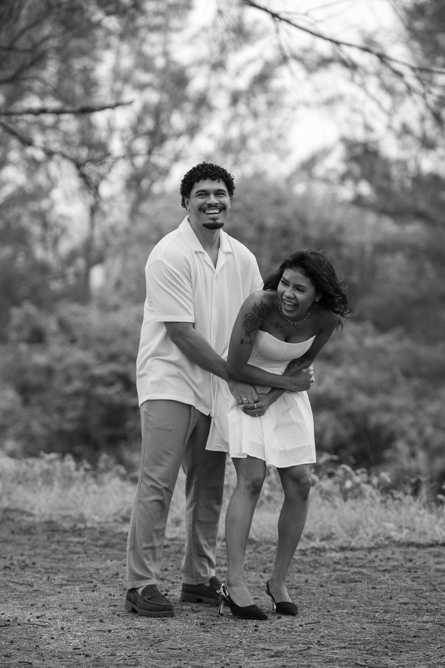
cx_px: 222
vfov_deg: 16.1
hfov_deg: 10.8
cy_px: 334
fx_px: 2364
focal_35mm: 128
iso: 200
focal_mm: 85
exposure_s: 1/640
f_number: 2.2
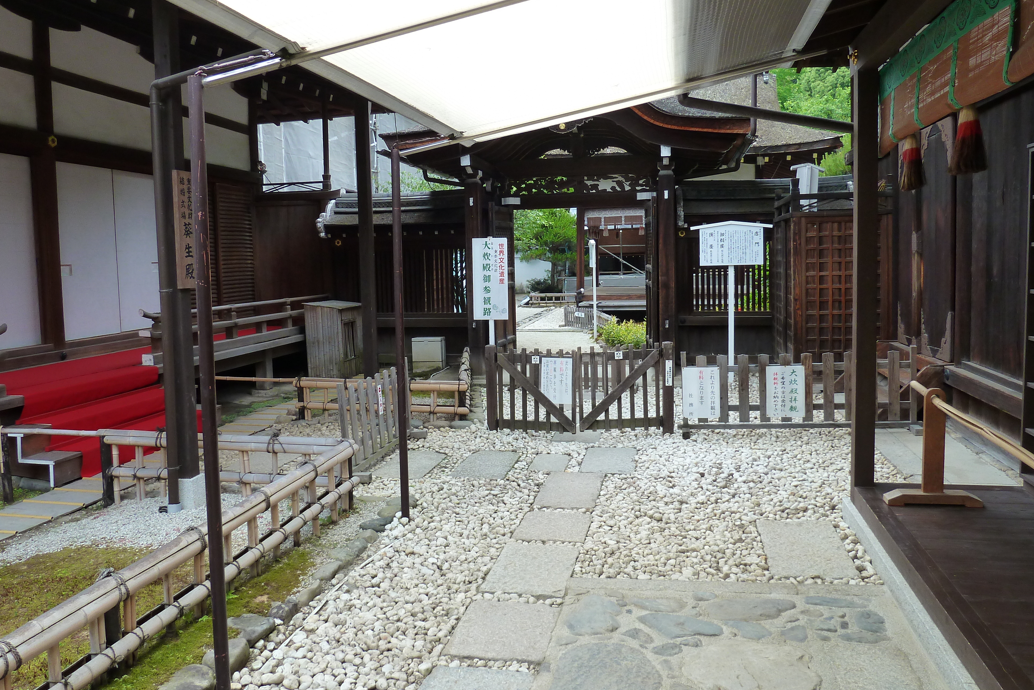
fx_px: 775
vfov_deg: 47.9
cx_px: 510
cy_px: 311
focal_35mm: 27
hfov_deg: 67.4
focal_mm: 4.1
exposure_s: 1/100
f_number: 3.5
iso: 125
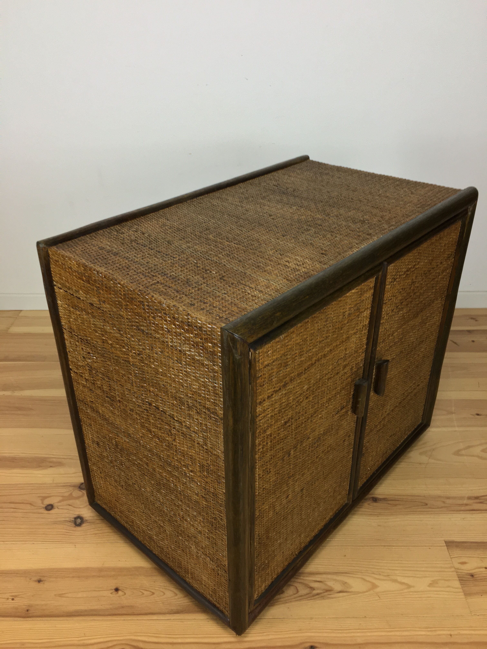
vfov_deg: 61.7
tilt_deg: -32.3
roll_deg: -0.9
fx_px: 544
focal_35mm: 29
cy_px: 324
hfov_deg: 48.2
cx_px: 244
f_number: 2.2
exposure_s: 1/33
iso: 50
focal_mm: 4.15
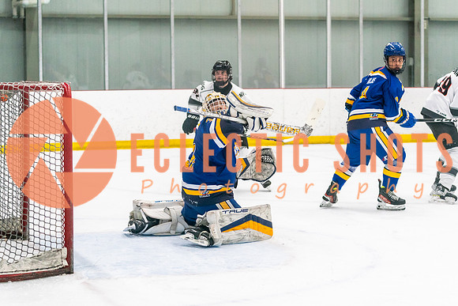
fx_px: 1287
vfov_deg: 13.5
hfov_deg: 20.2
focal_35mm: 101
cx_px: 251
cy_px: 169
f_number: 2.8
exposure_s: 1/1250
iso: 3200
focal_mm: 70
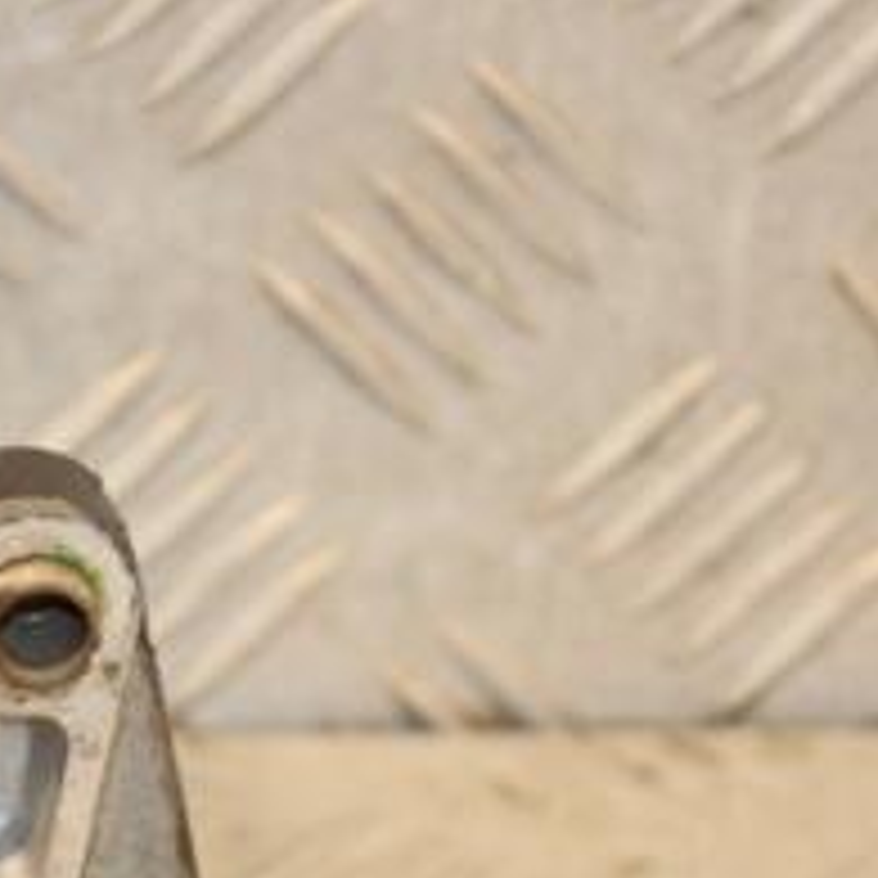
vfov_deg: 5.0
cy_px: 747
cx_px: -59
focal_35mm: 353
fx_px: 10130
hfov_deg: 5.0
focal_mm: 90
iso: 800
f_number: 5.6
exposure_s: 1/160
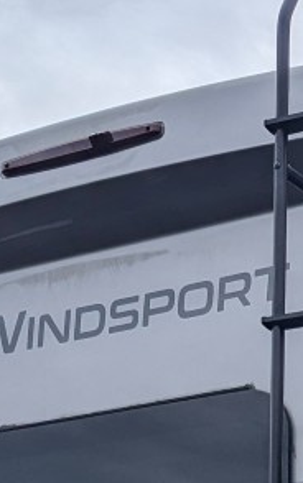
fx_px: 1597
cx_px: 510
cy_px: 846
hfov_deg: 10.3
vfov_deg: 15.1
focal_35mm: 121
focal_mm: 6.81
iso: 42
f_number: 1.85
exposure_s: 1/3058
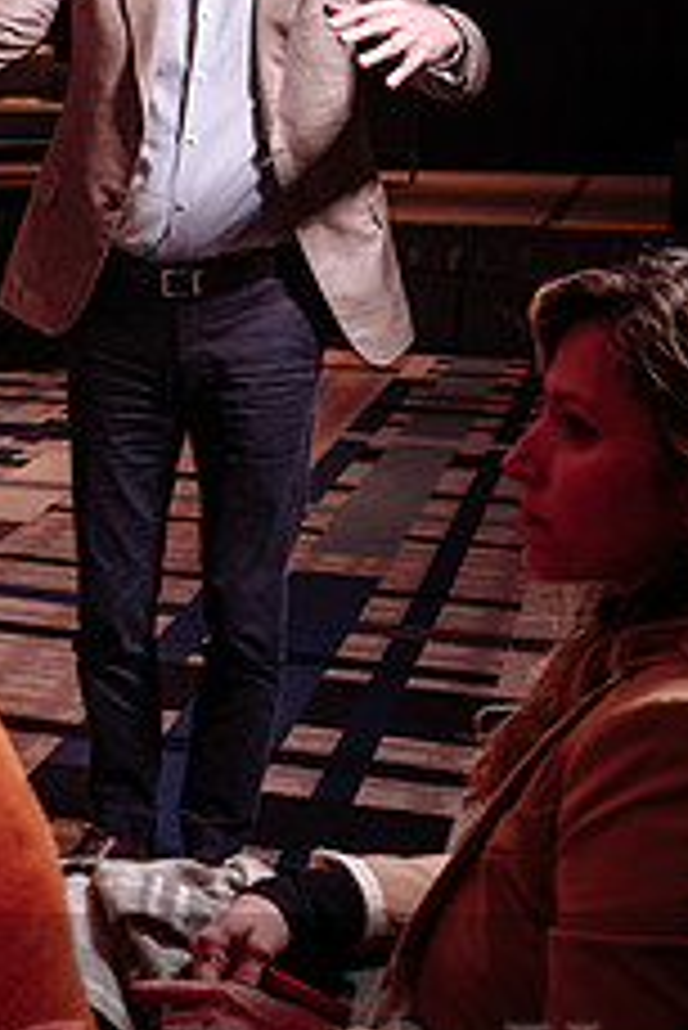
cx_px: -236
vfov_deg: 27.6
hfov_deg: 17.4
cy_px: 389
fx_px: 2089
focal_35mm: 73
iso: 800
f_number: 4
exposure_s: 1/50
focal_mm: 27
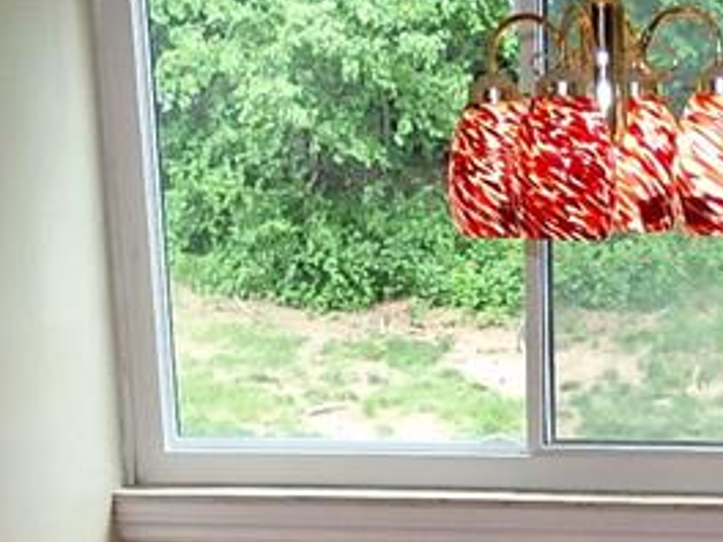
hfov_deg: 19.9
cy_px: 791
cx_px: 630
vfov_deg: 14.3
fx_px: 2026
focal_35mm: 97
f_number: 3
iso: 125
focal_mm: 4.5
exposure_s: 1/80
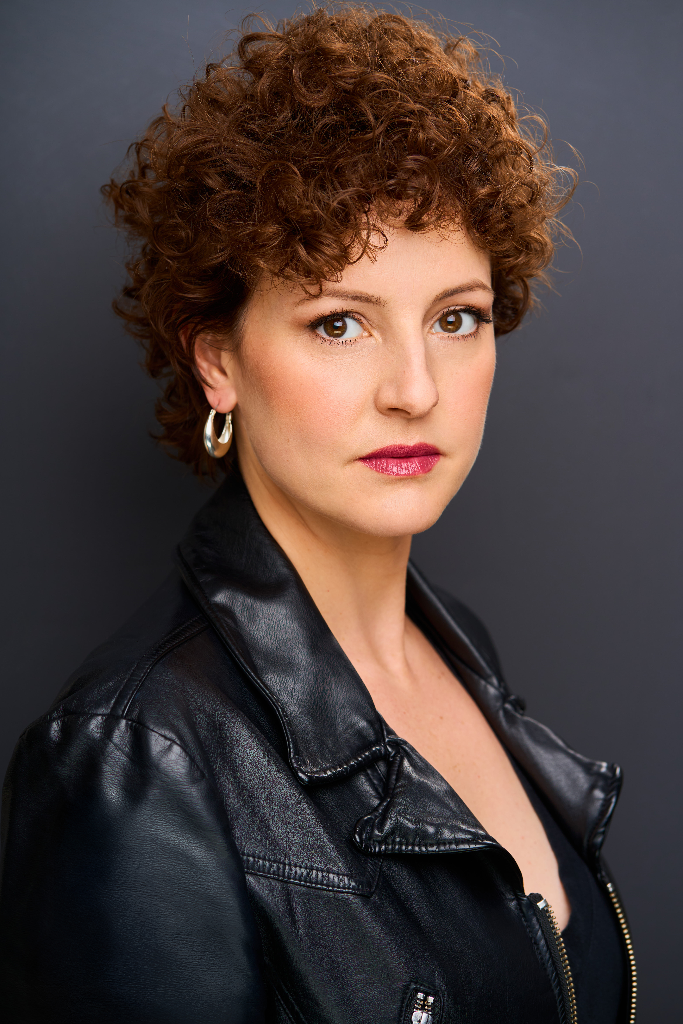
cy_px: 512
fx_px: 2419
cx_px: 342
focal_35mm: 85
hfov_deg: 16.1
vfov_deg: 23.9
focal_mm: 85
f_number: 5.6
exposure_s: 1/200
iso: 250
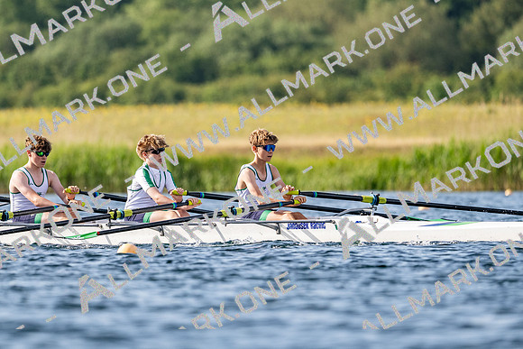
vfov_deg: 2.3
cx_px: 262
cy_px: 174
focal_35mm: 600
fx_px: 8723
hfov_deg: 3.4
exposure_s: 1/2500
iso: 400
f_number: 4.5
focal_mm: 400
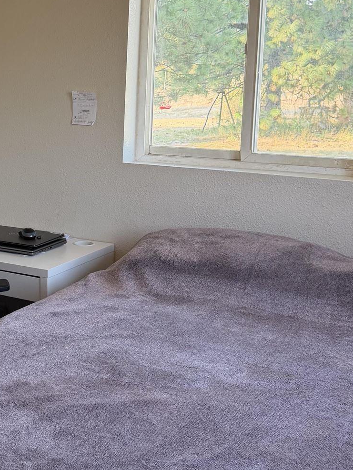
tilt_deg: -9.9
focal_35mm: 56
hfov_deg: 24.9
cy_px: 184
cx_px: 2
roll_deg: -0.6
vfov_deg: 34.2
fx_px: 761
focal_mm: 6.76
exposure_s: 1/120
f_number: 1.78
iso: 125
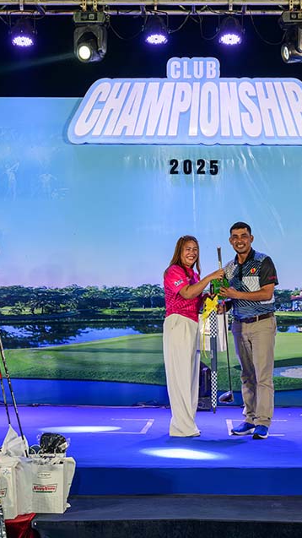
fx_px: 855
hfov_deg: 20.0
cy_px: 269
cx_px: 186
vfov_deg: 34.9
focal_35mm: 60
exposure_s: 1/125
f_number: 6.3
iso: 800
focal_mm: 38
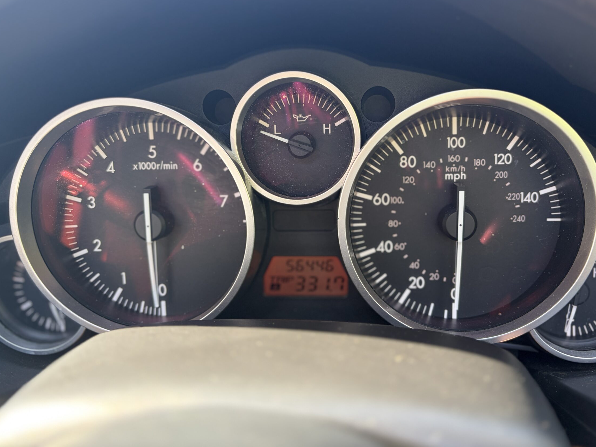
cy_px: 190
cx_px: 319
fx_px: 516
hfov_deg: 59.9
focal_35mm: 30
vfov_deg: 46.6
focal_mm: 5.96
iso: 100
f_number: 1.6
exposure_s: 1/122
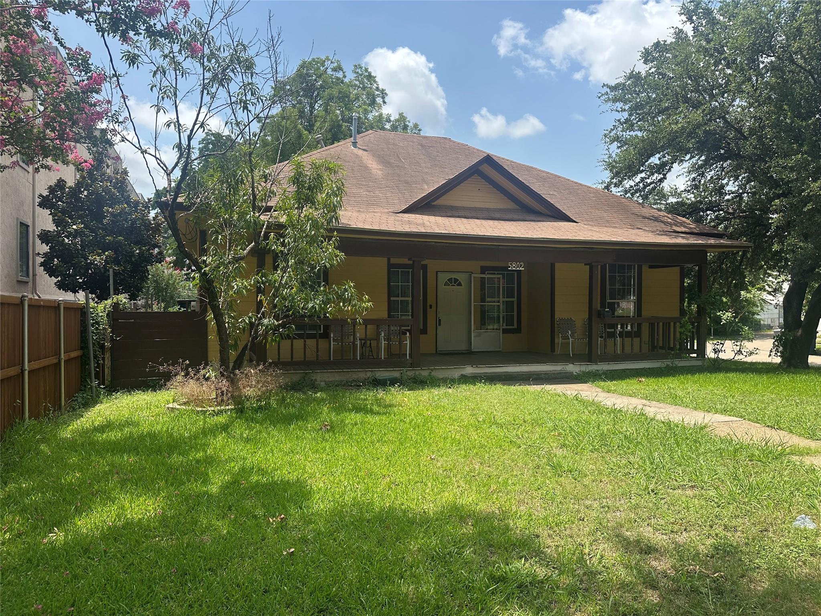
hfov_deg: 71.6
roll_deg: -0.5
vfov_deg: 56.8
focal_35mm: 24
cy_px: 308
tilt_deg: -0.7
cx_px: 410
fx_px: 569
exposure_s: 1/2809
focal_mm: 6.86
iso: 80
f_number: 1.78
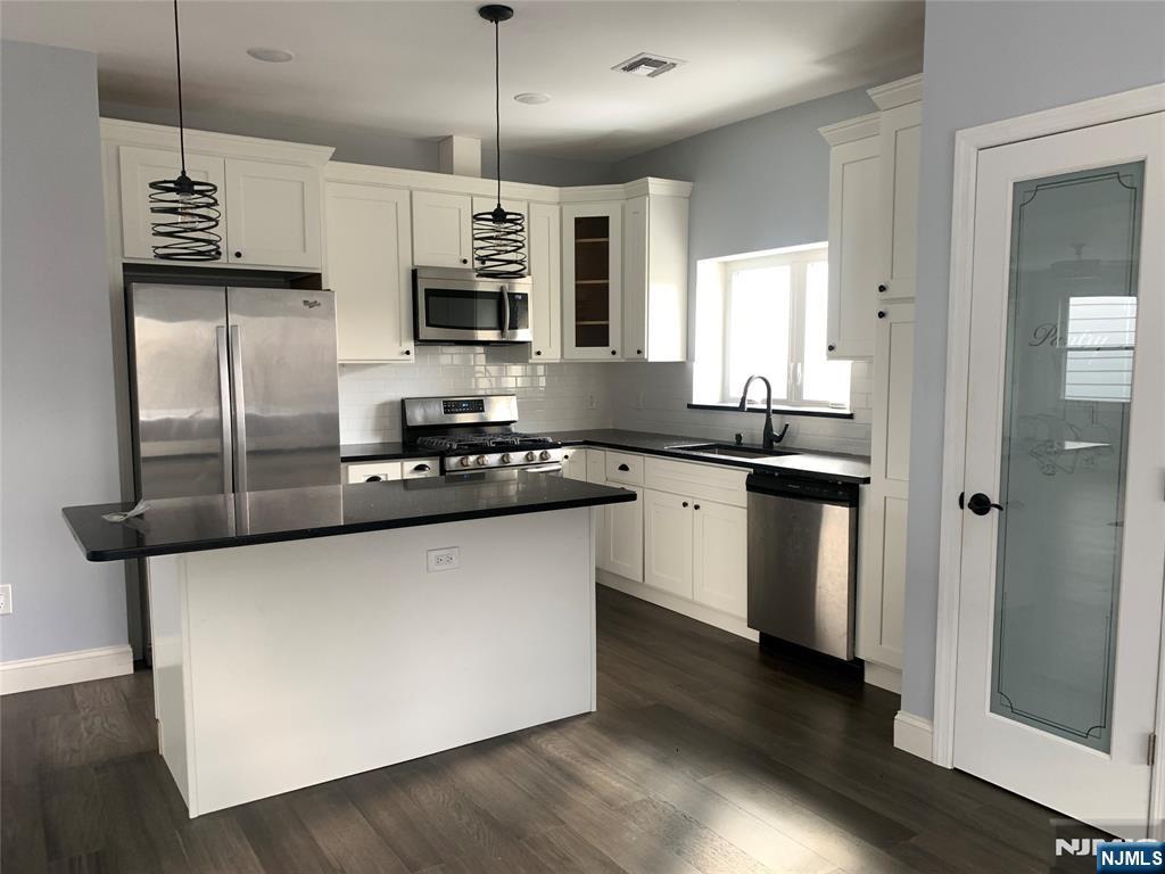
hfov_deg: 67.3
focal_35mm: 26
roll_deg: -2.0
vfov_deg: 53.1
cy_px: 437
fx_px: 875
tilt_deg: -5.6
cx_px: 582
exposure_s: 1/60
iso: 200
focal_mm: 4.25
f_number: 1.8
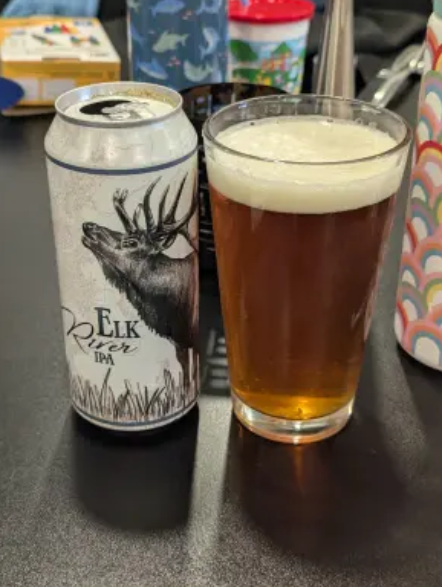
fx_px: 849
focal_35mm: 50
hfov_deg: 29.2
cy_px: 290
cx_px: 223
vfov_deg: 38.1
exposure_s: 1/120
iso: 786
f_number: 1.85
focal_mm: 6.81
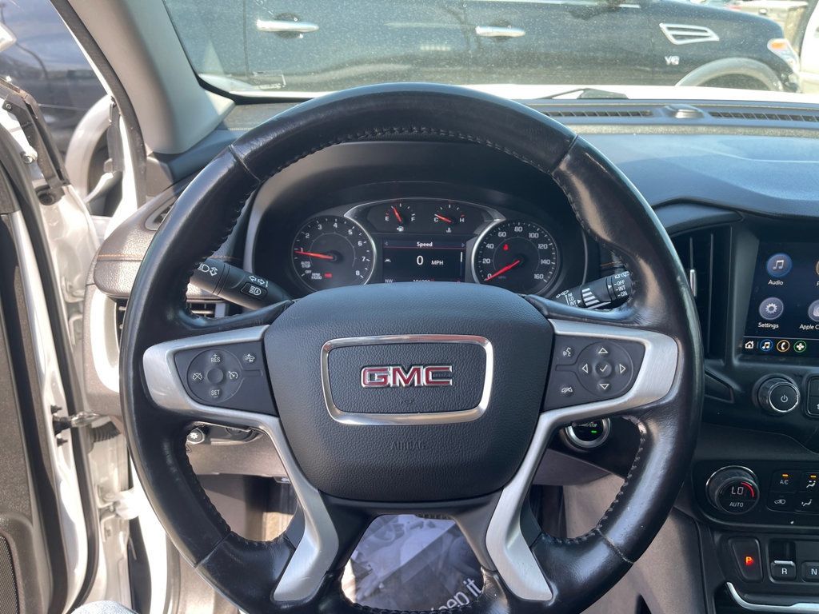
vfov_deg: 53.1
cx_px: 410
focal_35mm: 26
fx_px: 615
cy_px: 307
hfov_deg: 67.3
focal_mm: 5.1
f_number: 1.6
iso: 32
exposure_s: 1/126
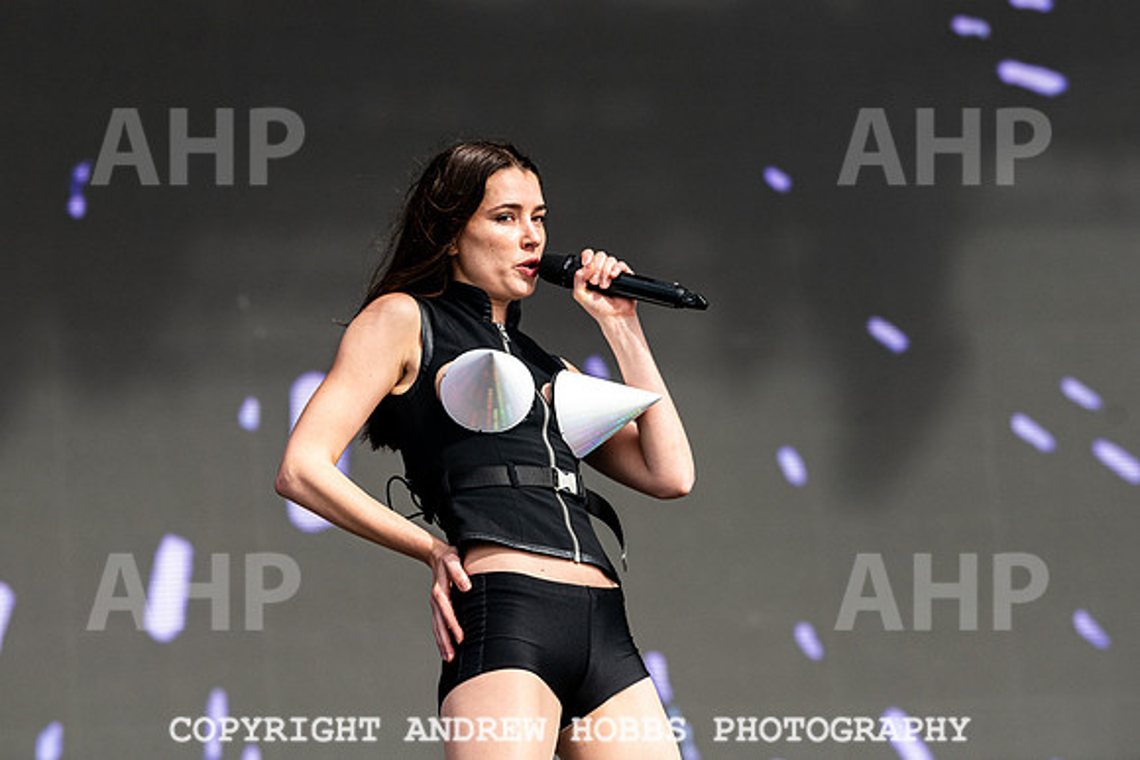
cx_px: 570
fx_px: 5577
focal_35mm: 176
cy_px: 314
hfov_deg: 11.7
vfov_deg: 7.8
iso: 250
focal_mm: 150
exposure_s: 1/4000
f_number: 4.5
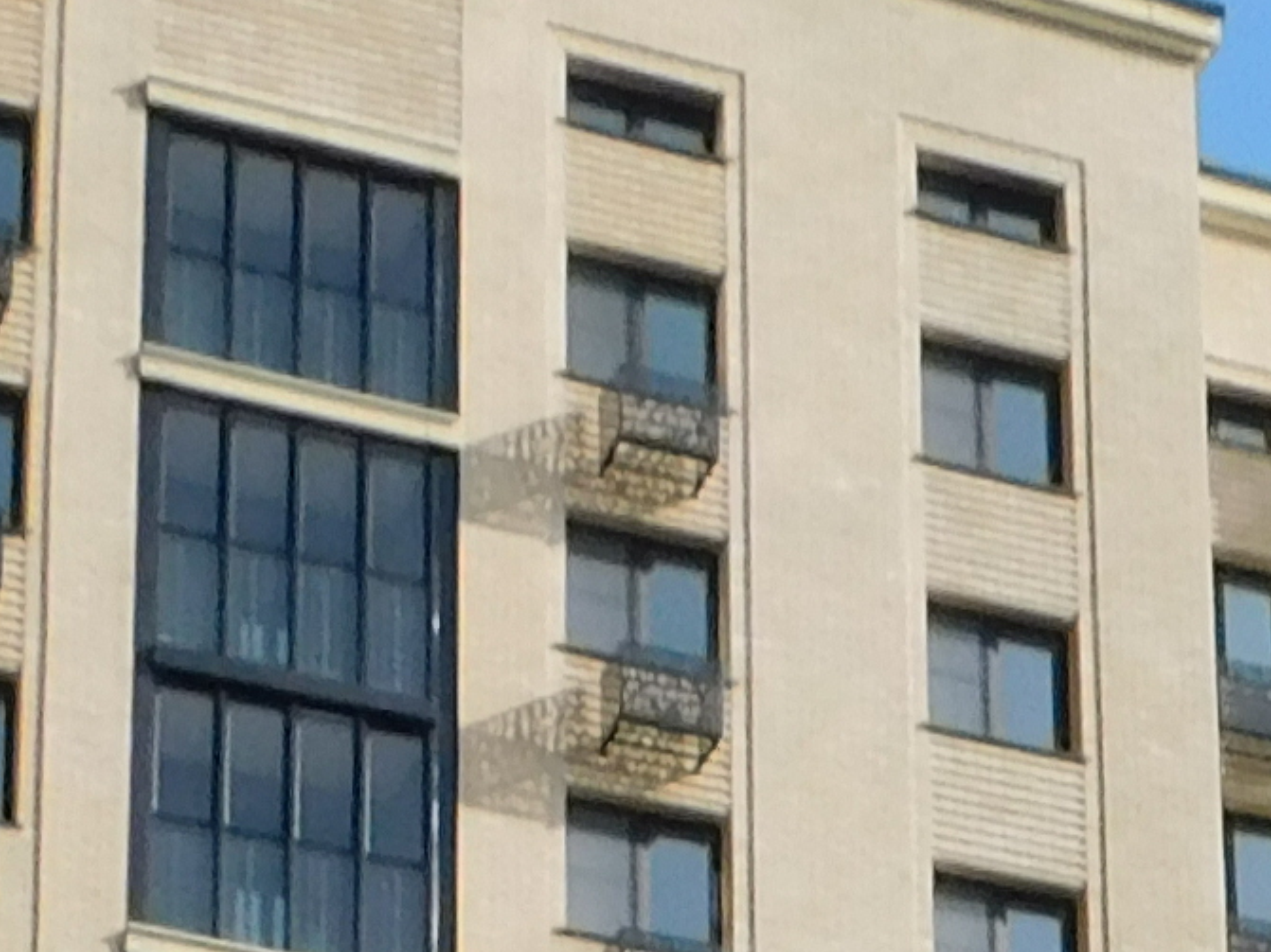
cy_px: 2538
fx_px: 5800
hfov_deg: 12.4
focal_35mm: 158
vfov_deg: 8.3
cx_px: 1208
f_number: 3
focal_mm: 4
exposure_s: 1/1500
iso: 125
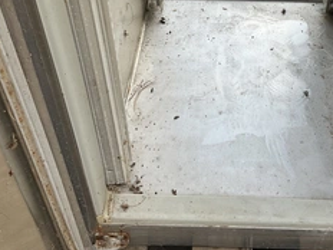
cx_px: 222
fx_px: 481
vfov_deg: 28.5
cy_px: 49
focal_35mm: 50
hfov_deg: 37.8
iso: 25
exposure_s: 1/274
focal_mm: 3
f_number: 1.8
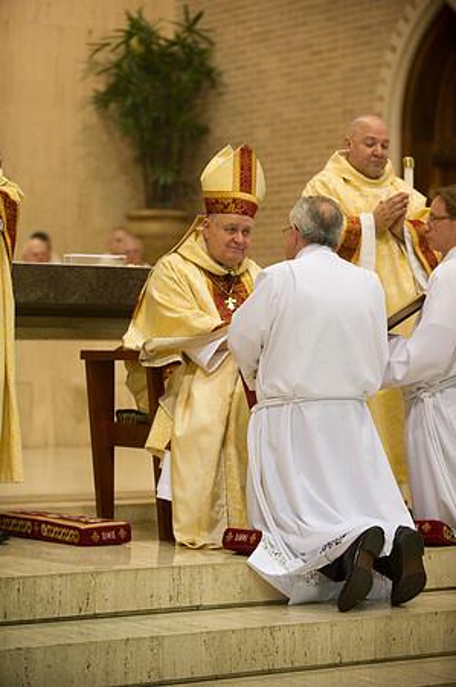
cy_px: 344
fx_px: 1942
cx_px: 228
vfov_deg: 20.0
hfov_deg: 13.4
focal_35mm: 102
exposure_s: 1/160
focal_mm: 102
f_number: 2.8
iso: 2000
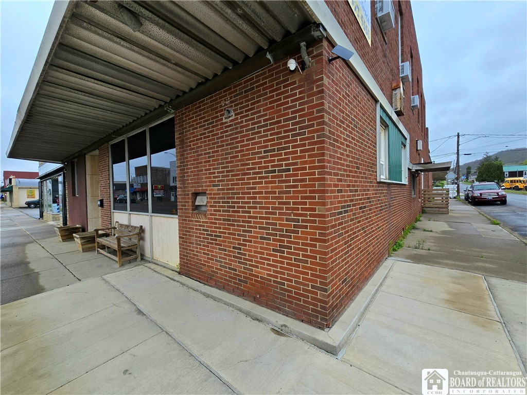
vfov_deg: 89.9
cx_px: 264
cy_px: 198
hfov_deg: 106.2
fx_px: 198
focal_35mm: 13
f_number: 2.2
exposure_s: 1/227
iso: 50
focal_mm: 2.2
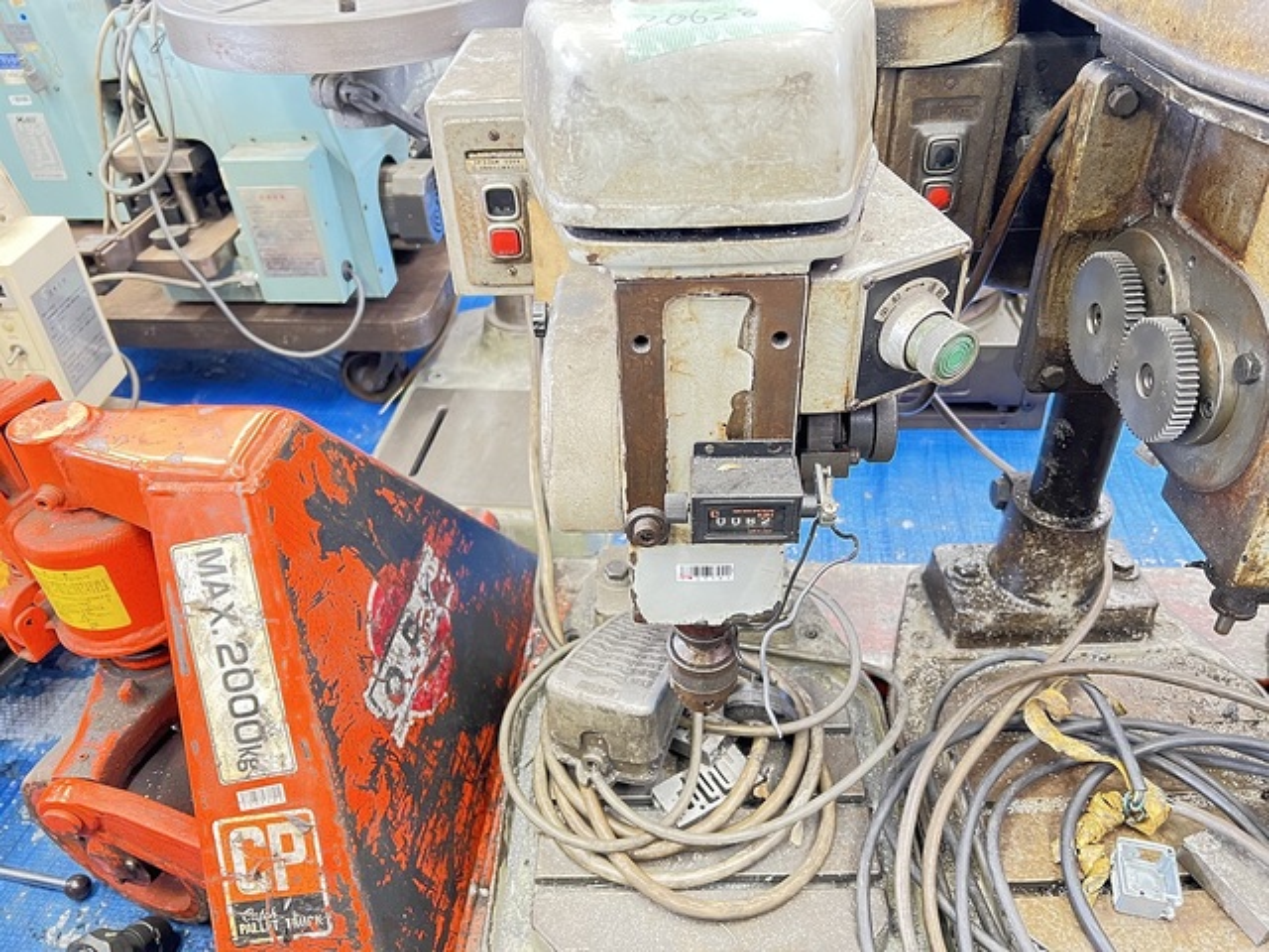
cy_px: 476
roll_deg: +2.9
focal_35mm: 26
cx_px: 634
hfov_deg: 67.3
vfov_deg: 53.1
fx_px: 953
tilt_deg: -38.9
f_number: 1.5
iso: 640
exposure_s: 1/33
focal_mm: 5.7
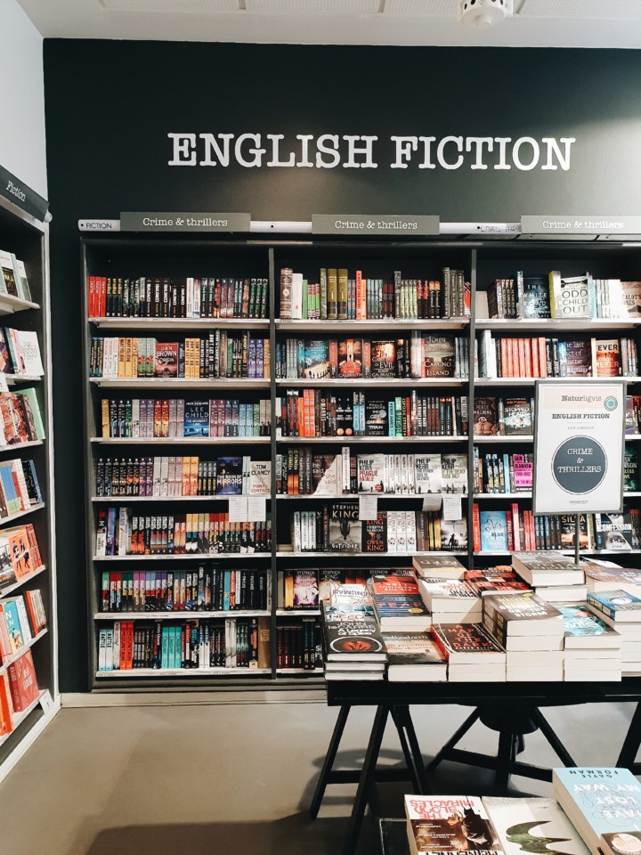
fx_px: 642
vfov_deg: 67.3
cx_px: 320
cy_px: 428
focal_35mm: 26
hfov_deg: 53.1
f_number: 2.4
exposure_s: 1/33
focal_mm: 4.3
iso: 250
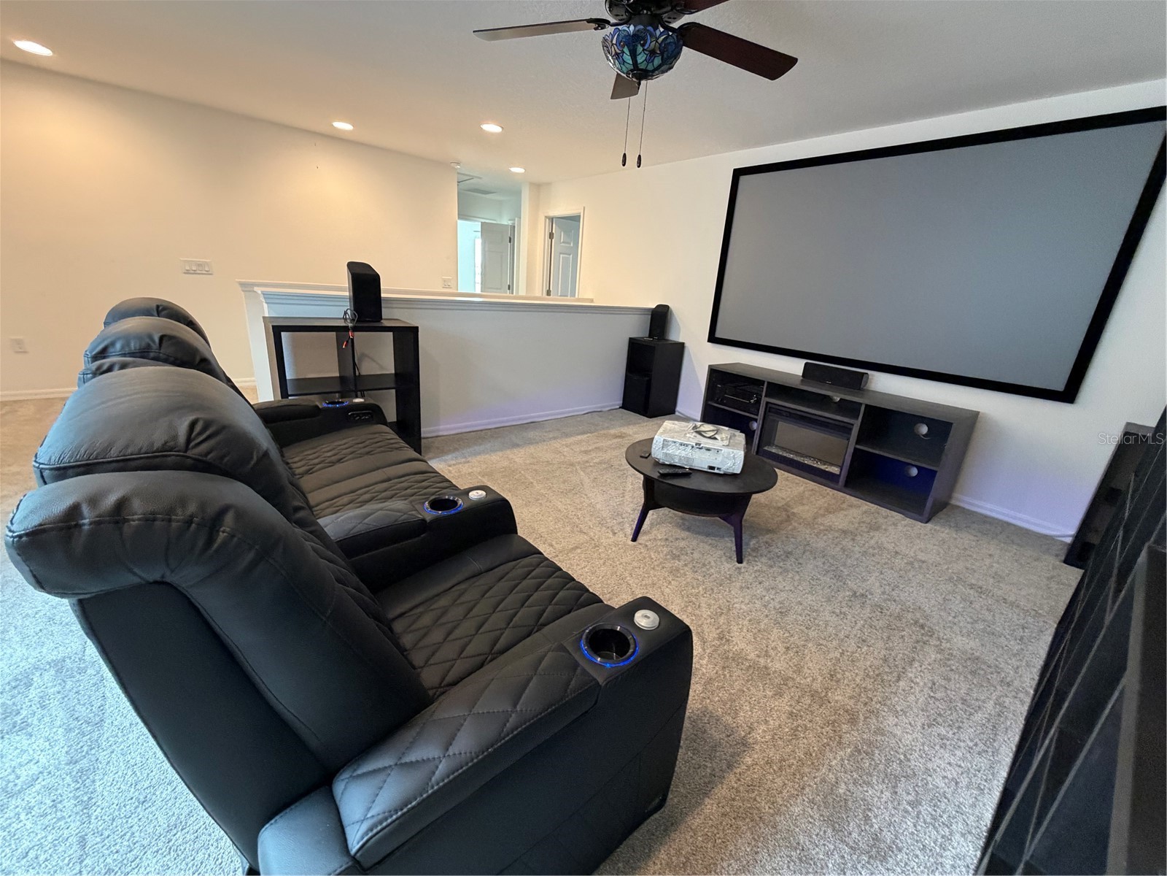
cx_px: 584
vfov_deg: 85.7
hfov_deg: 102.1
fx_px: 472
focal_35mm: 14
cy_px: 438
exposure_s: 1/60
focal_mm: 2.22
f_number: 2.2
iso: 400
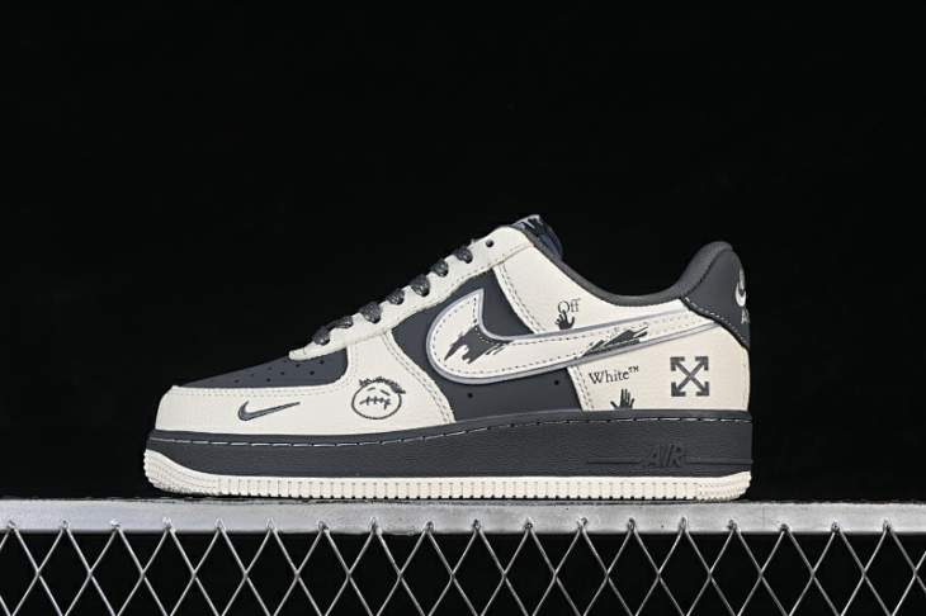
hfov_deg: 27.0
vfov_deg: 18.2
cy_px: 308
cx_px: 463
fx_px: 1928
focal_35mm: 75
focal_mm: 50
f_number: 8
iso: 160
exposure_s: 1/80
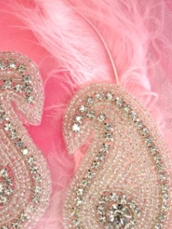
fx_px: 576
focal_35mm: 87
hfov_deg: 16.9
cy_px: 171
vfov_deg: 22.3
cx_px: 56
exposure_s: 1/125
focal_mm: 10.4
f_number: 5.5
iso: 80
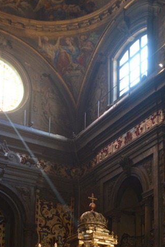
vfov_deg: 23.9
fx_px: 543
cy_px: 277
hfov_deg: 17.1
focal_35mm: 79
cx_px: 143
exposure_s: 1/60
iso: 1600
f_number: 4
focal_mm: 35
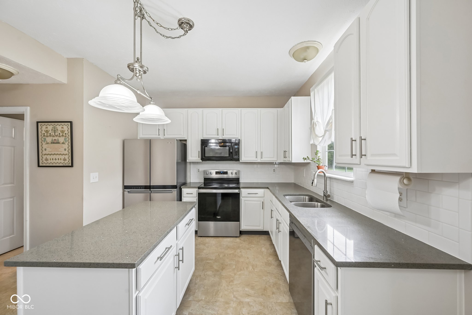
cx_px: 236
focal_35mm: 14
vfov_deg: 81.2
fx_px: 184
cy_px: 158
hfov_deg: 104.3
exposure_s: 1/15
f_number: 8
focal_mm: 14
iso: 200
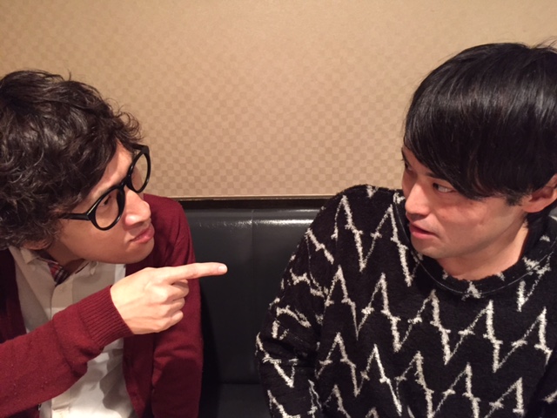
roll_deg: +1.8
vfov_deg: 48.2
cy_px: 209
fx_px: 467
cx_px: 278
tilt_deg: -23.2
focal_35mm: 29
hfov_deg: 61.7
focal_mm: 4.15
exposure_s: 1/17
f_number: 2.2
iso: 500
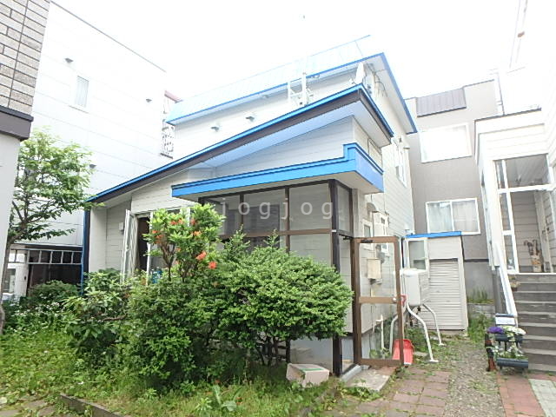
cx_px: 278
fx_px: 337
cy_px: 208
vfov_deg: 63.4
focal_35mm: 21
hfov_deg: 79.0
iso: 125
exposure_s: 1/100
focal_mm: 3.7
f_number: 3.5
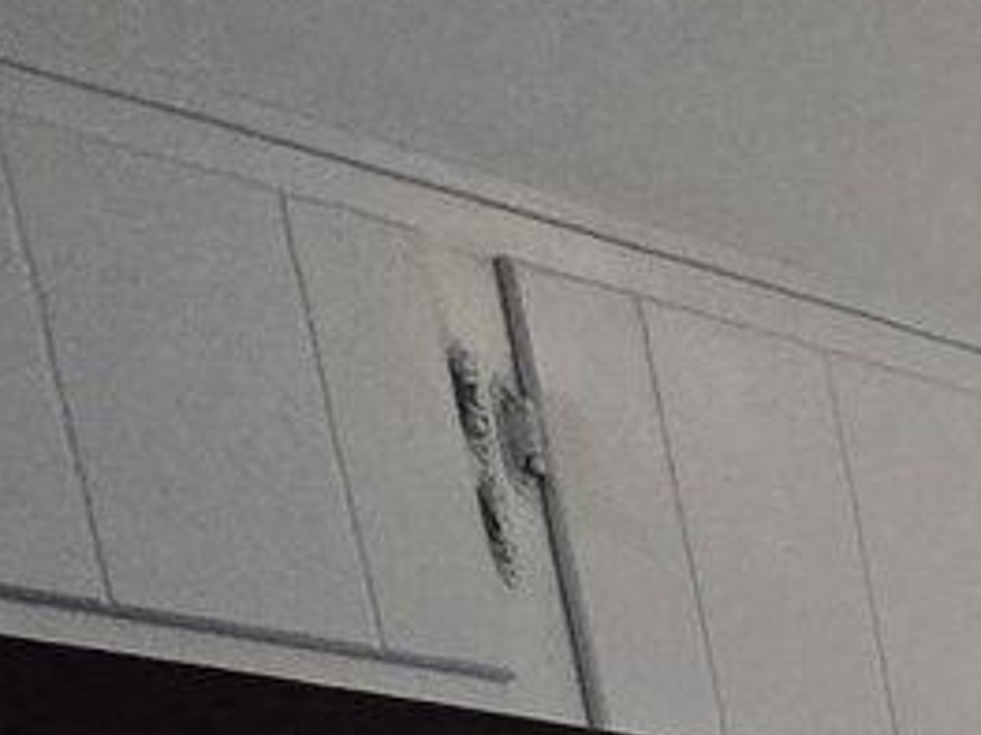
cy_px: 1944
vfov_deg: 12.6
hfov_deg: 13.3
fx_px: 2238
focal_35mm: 79
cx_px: 2622
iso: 1000
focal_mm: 2.2
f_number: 2.2
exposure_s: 1/60
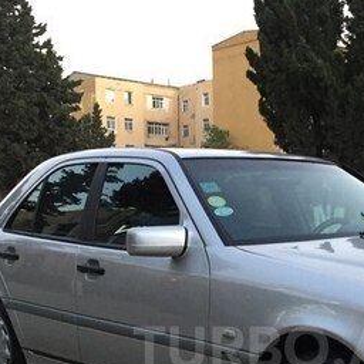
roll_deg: -0.9
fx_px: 785
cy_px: 348
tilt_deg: -10.3
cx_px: 279
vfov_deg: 25.1
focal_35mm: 66
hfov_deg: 25.7
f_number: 2.2
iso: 200
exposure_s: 1/33
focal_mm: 4.15
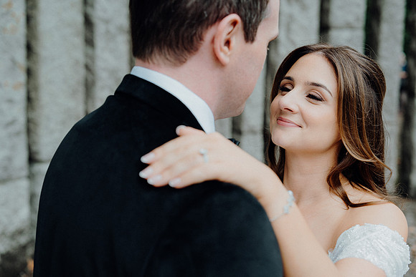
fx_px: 566
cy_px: 138
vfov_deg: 27.5
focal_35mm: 49
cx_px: 208
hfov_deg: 40.3
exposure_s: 1/160
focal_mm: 49
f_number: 3.5
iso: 125
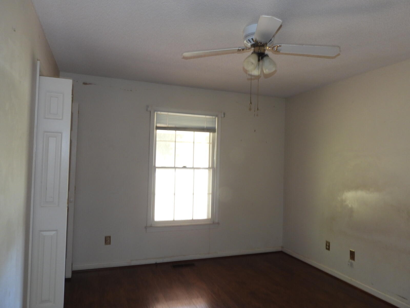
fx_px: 284
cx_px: 205
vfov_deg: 56.8
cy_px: 154
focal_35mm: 24
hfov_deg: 71.6
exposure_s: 1/30
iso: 200
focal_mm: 4.3
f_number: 2.8
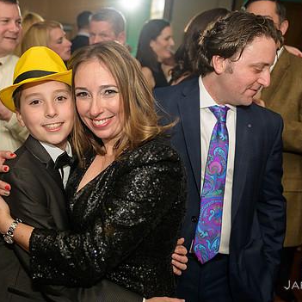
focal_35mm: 45
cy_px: 142
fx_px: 444
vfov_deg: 37.5
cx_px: 117
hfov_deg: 37.4
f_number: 3.2
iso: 1600
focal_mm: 32
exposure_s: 1/125
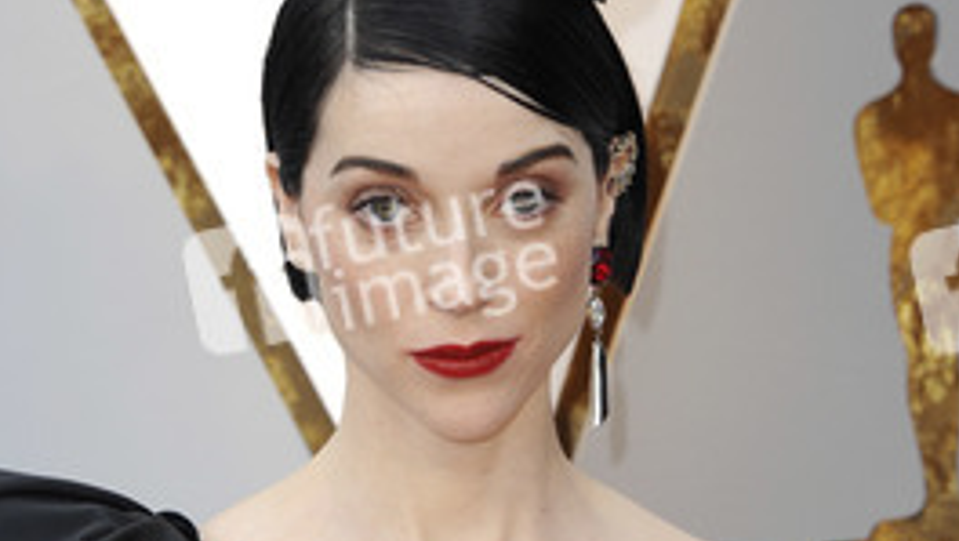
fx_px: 8067
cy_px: 450
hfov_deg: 6.8
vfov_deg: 3.8
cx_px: 478
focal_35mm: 317
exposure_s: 1/250
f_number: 8
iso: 1000
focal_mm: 200
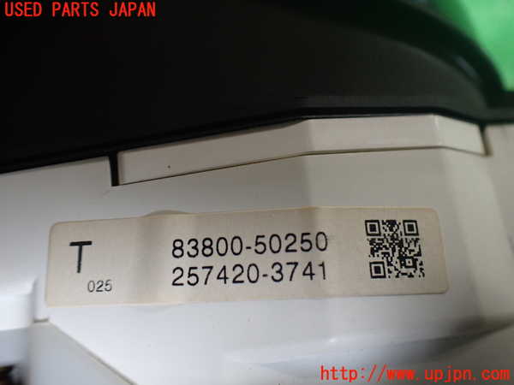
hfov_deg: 60.0
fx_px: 445
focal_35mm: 30
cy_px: 192
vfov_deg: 46.8
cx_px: 257
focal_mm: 5.4
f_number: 2.3
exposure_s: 1/125
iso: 320
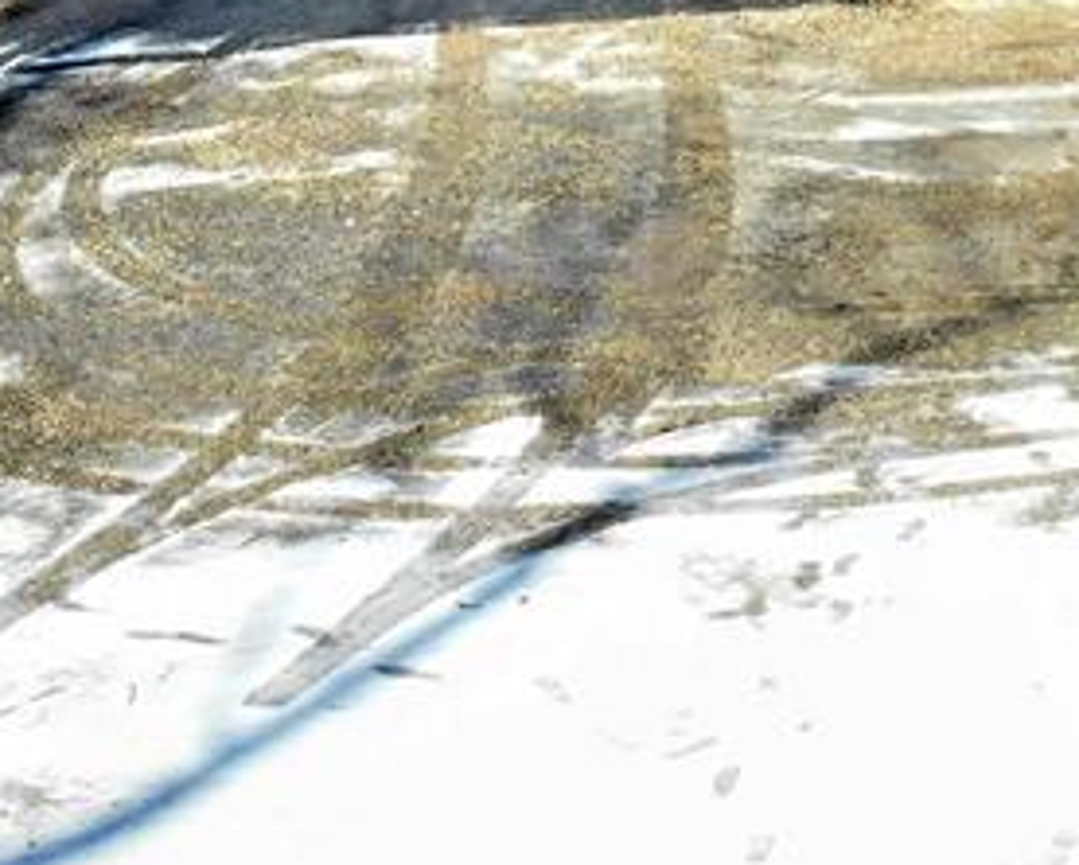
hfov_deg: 18.1
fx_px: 3292
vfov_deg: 14.6
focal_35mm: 103
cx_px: 1079
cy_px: -97
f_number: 5
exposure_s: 1/320
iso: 100
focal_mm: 10.26
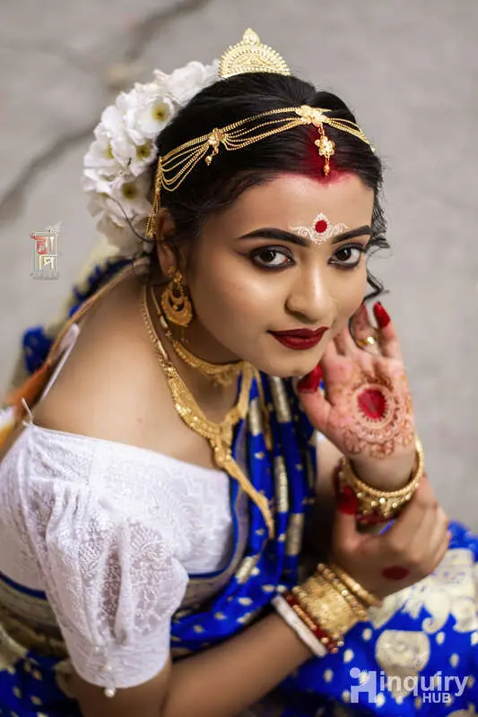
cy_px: 358
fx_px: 1494
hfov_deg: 18.2
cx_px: 239
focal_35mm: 75
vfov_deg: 27.0
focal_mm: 50
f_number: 1.8
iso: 200
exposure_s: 1/1000
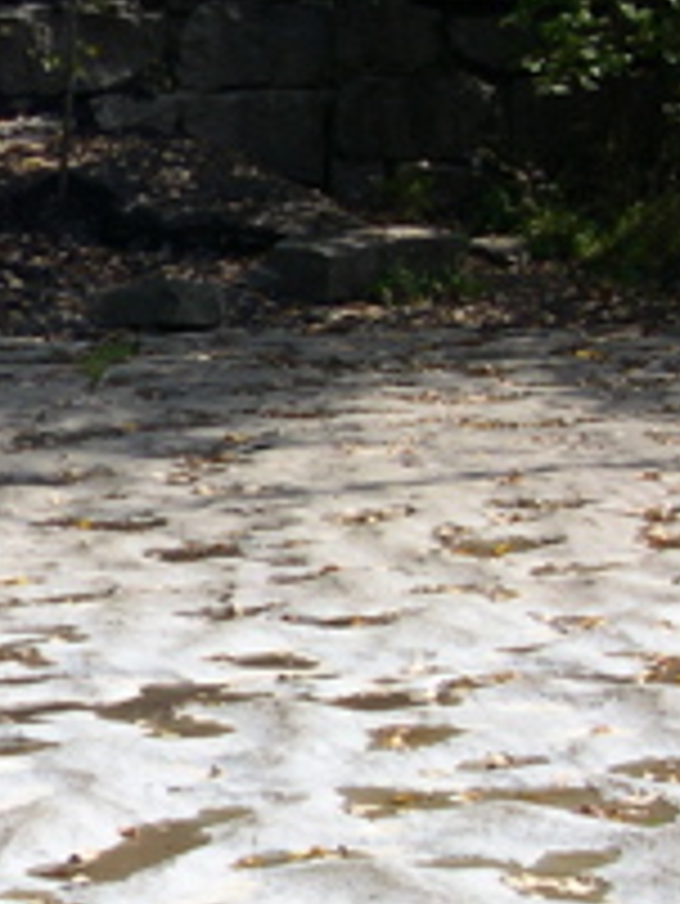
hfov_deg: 11.7
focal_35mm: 121
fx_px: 3166
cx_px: -342
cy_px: 459
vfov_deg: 16.3
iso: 100
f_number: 7.6
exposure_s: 1/94.8
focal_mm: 8
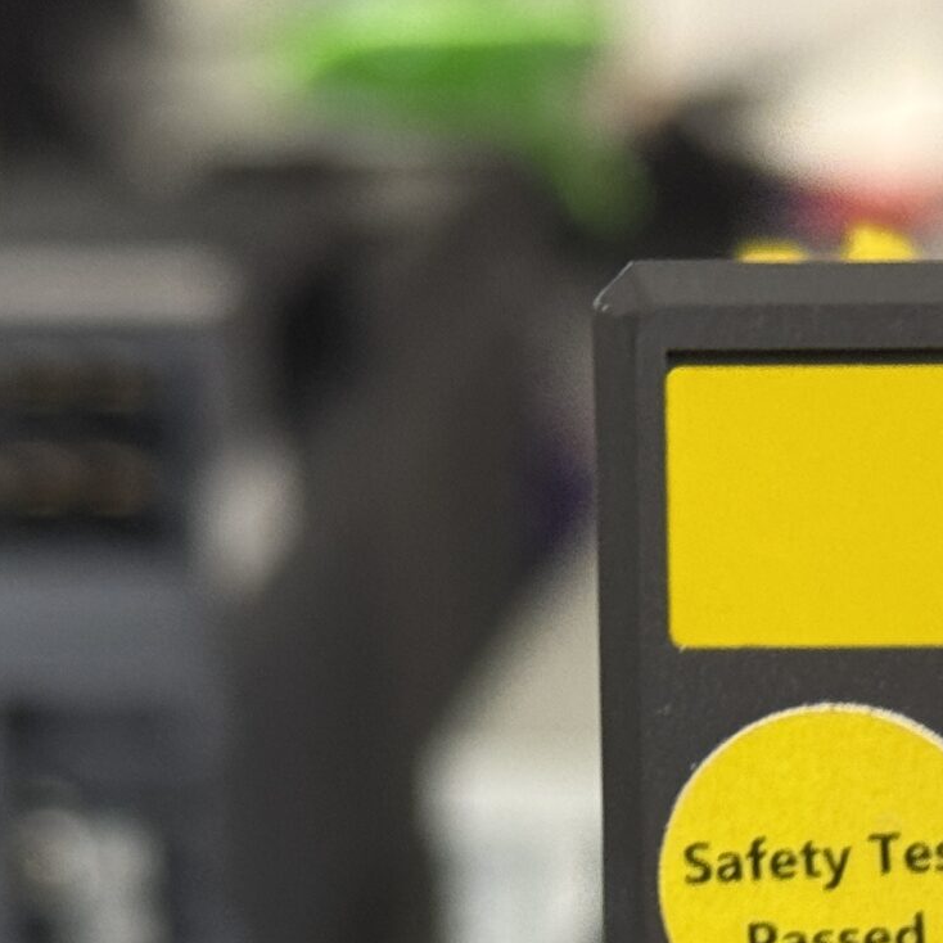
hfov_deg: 11.7
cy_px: 1107
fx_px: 4561
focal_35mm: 148
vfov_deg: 11.6
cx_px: 964
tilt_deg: -21.1
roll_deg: +1.0
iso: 160
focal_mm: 6.76
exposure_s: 1/50
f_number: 1.78
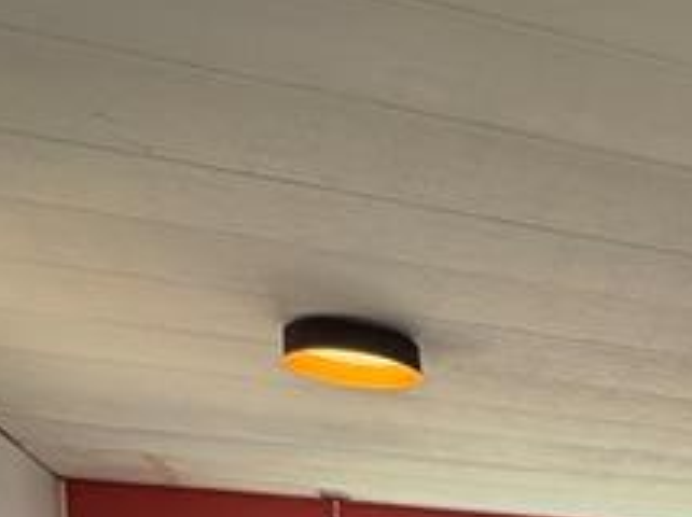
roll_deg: -0.6
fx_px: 1338
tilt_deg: -6.7
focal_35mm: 67
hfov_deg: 22.2
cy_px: 914
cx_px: 1122
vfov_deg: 17.8
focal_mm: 2.22
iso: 100
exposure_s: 1/121
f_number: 2.2
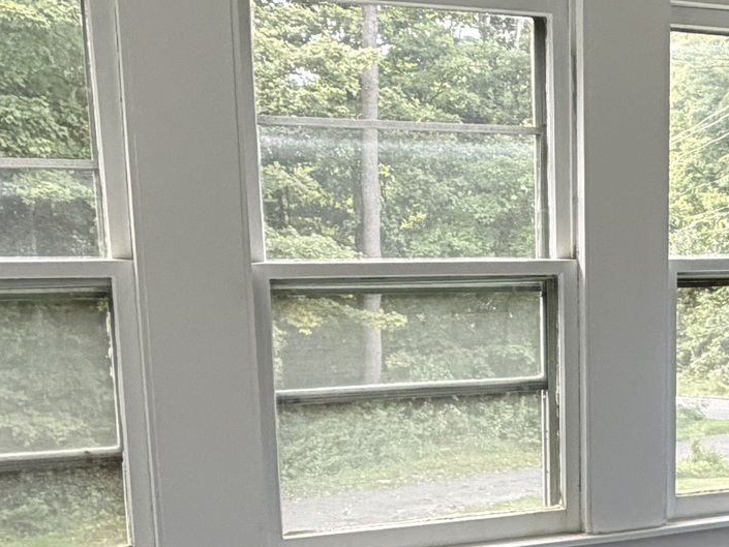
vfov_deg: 23.6
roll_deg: -0.5
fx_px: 1285
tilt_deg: -11.2
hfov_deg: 30.1
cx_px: 677
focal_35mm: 61
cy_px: 462
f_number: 2.2
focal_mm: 2.22
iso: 160
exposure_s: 1/121
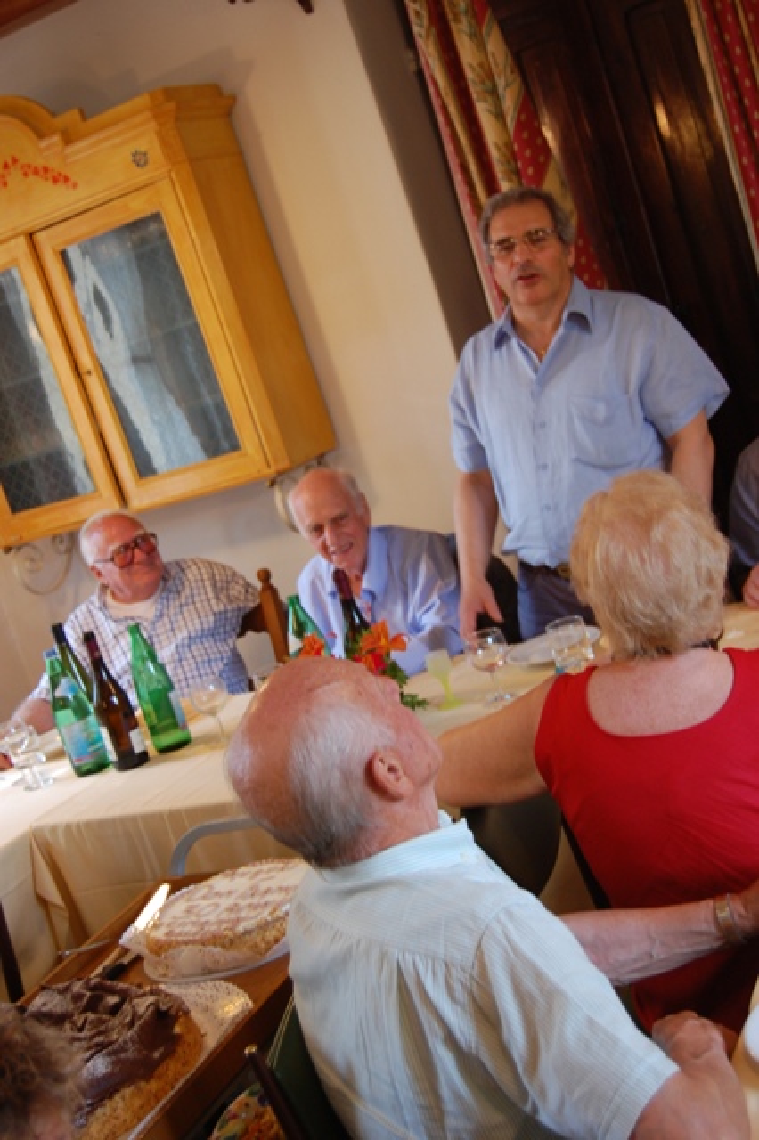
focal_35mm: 48
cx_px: 380
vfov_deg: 41.1
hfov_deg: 28.0
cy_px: 570
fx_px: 1520
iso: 400
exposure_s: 1/20
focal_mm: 32
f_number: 4.5
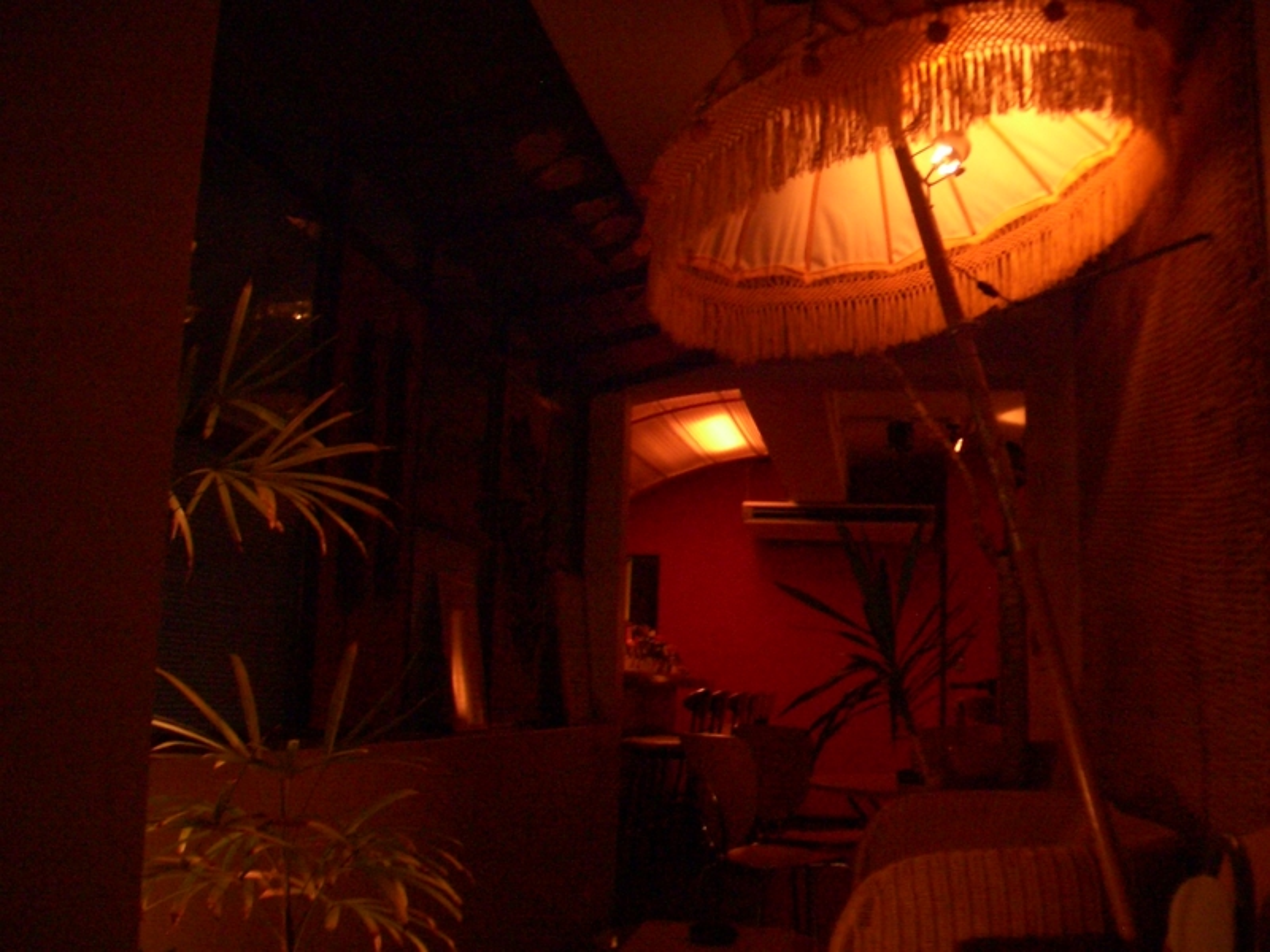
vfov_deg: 40.7
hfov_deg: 52.6
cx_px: 635
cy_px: 476
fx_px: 1284
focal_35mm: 35
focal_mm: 5.8
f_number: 2.6
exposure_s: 1/8
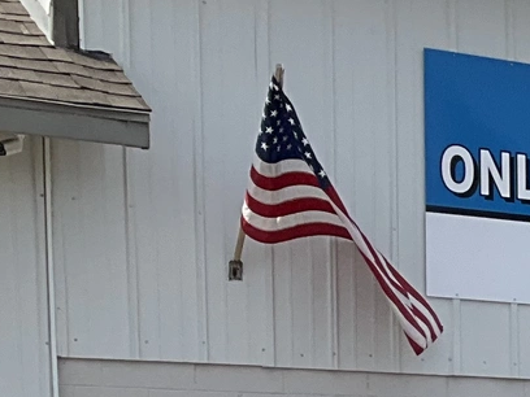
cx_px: 1259
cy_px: 723
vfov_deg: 9.9
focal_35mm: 142
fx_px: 2174
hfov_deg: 11.5
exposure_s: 1/1412
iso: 25
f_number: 1.8
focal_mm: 3
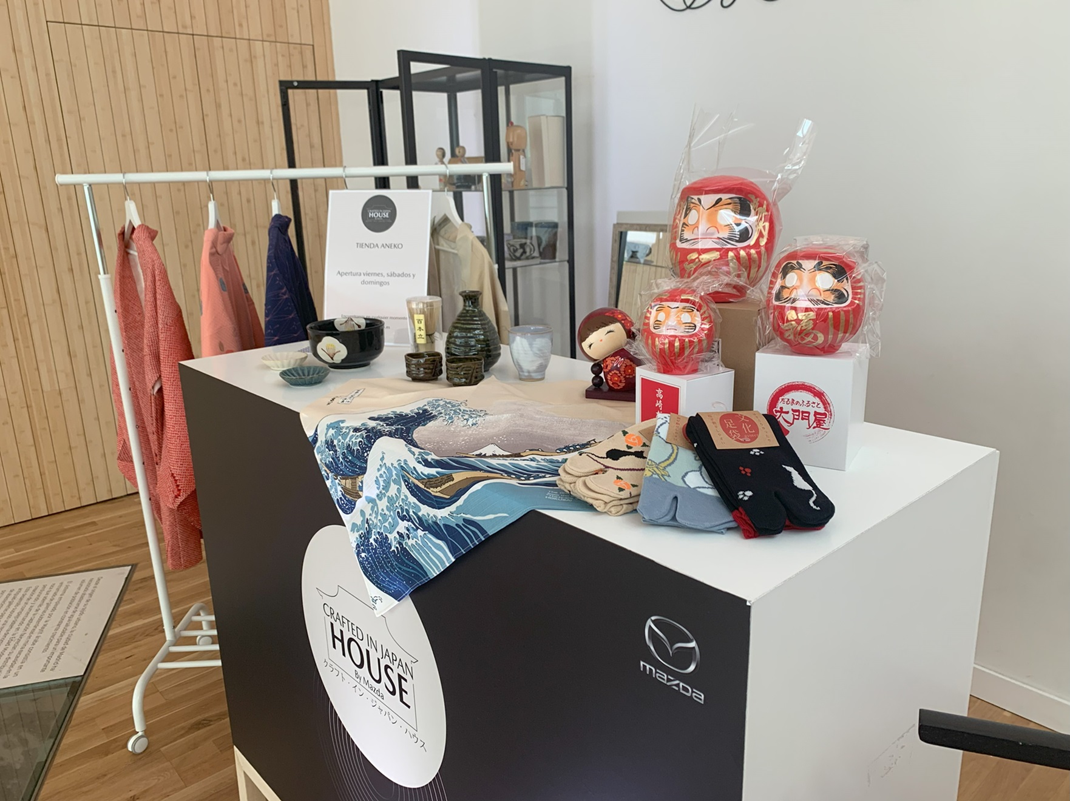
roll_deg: +0.7
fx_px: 803
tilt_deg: -15.5
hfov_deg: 67.3
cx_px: 535
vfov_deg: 53.0
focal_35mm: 26
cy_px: 400
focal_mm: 4.25
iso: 64
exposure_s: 1/120
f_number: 1.8
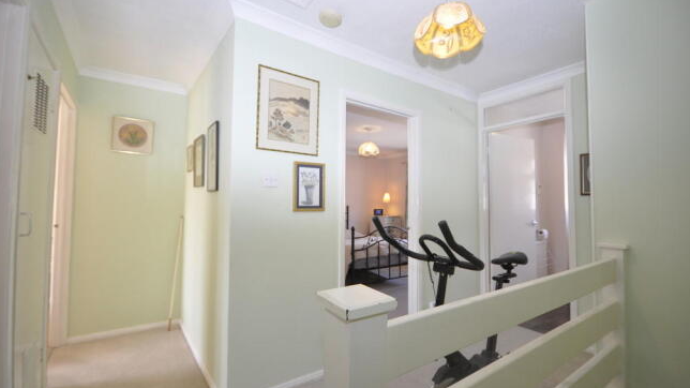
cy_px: 188
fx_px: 293
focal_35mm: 16
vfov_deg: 67.0
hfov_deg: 99.4
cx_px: 346
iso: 560
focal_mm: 10
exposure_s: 1/60
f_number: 4
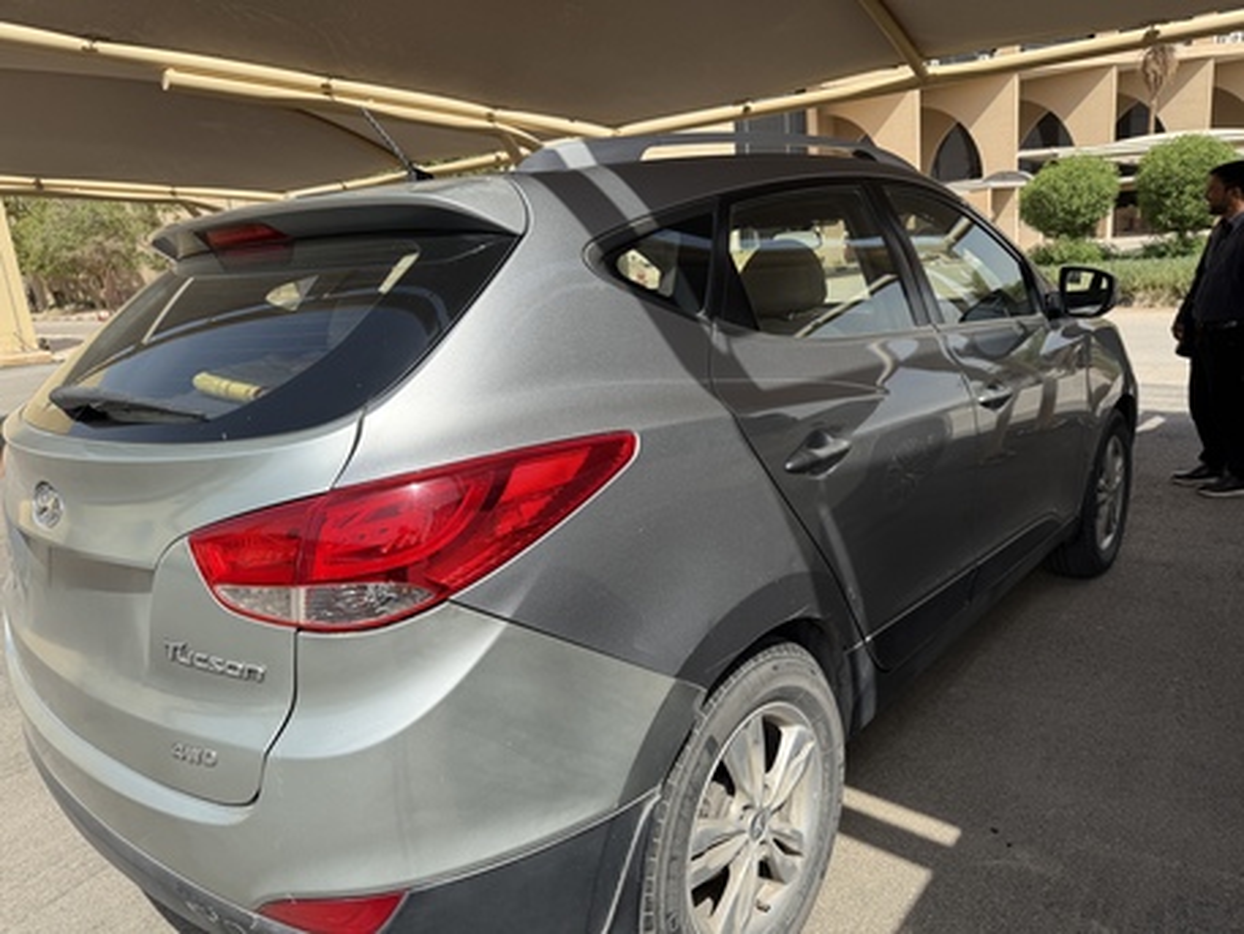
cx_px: 622
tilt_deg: -13.3
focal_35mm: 24
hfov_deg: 71.6
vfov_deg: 56.8
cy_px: 467
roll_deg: +4.7
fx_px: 863
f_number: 1.78
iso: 100
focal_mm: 6.76
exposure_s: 1/3584
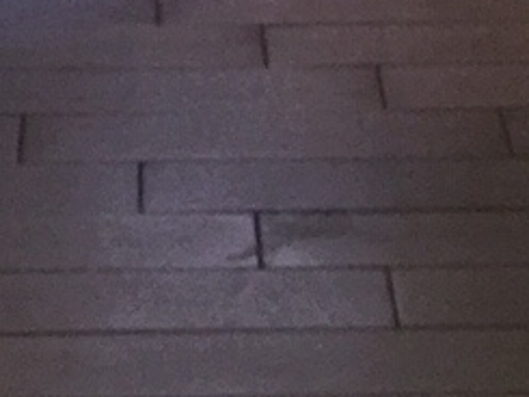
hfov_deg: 10.2
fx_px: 2951
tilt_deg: -8.2
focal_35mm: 193
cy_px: -539
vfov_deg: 7.3
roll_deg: -0.3
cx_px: 255
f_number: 2.2
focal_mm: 4.15
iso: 160
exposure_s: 1/16
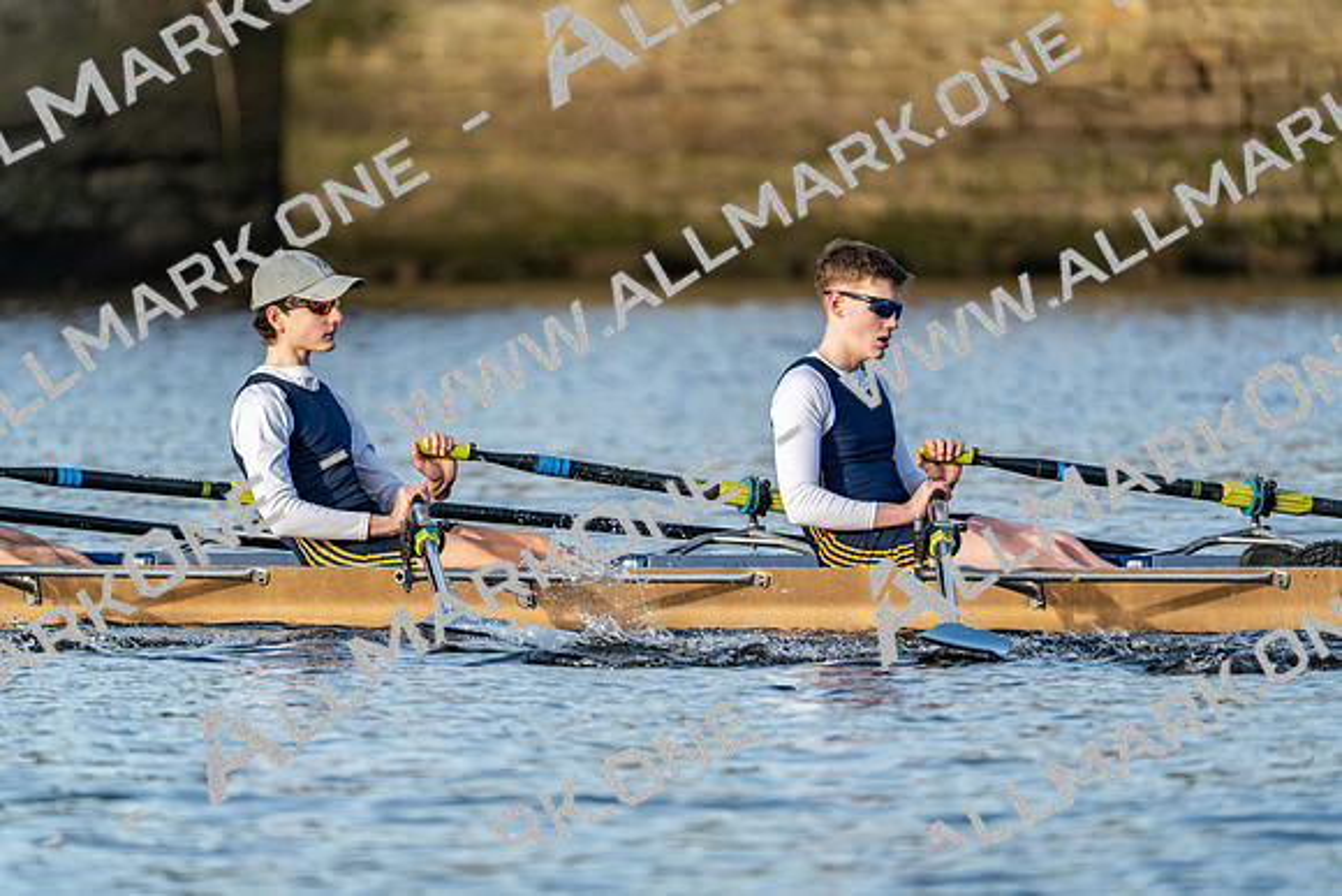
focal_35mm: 600
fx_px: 22371
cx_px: 671
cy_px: 448
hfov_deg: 3.4
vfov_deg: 2.3
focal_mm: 600
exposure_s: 1/2000
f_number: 6.3
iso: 1000
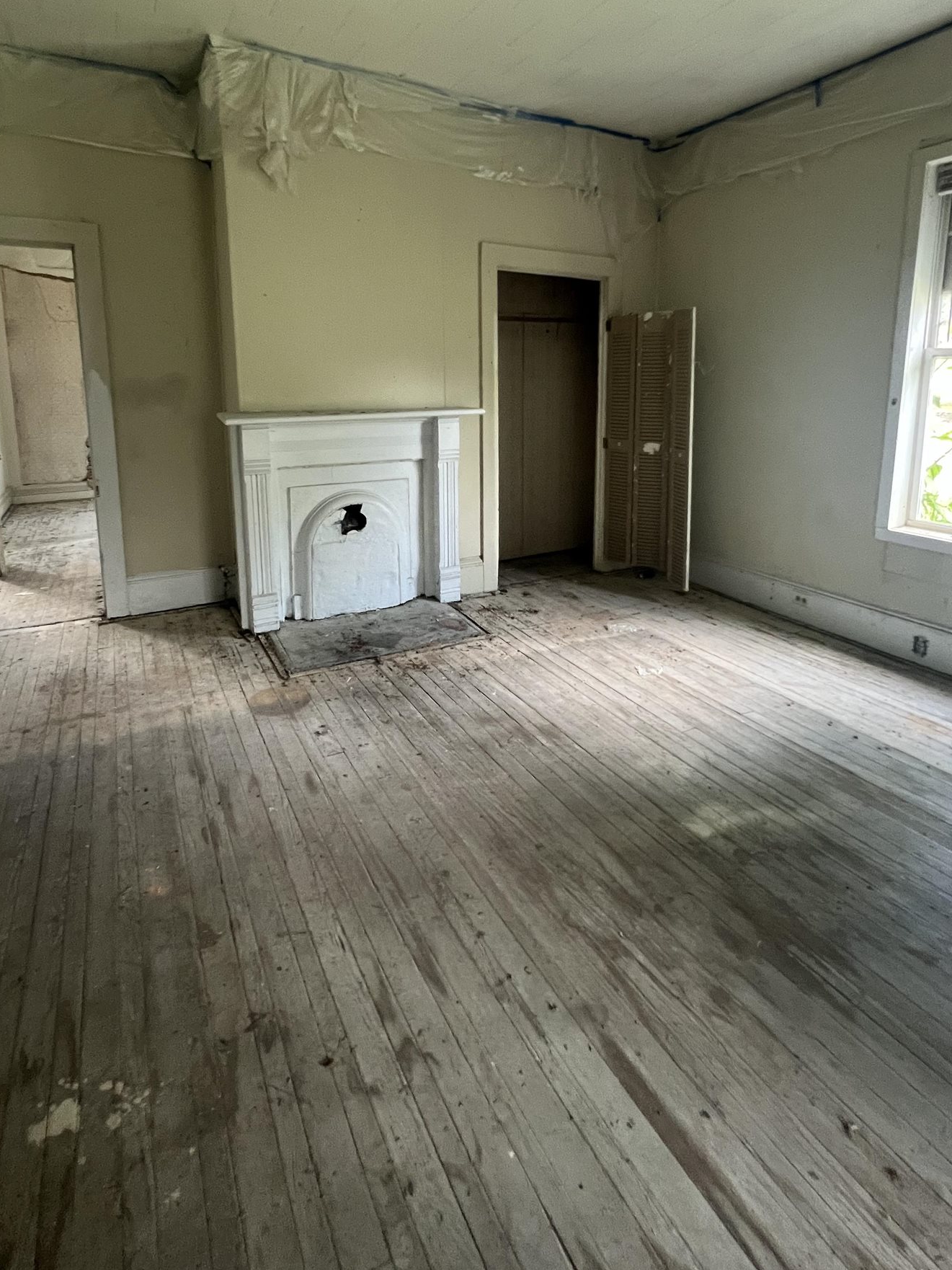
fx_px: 624
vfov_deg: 89.3
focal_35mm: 17
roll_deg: +0.9
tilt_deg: -9.4
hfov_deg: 74.7
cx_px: 468
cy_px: 481
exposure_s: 1/60
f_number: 1.8
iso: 320
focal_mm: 1.57
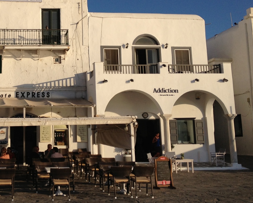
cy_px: 83
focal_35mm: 58
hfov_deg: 31.5
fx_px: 434
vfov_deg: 26.2
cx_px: 47
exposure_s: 1/2304
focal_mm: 4.28
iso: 50
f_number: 2.4
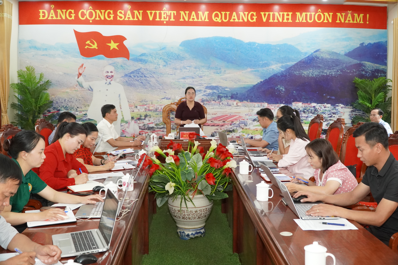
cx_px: 199
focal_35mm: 36
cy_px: 132
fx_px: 398
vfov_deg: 36.9
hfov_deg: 53.1
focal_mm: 24
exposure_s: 1/160
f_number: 4
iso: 3200
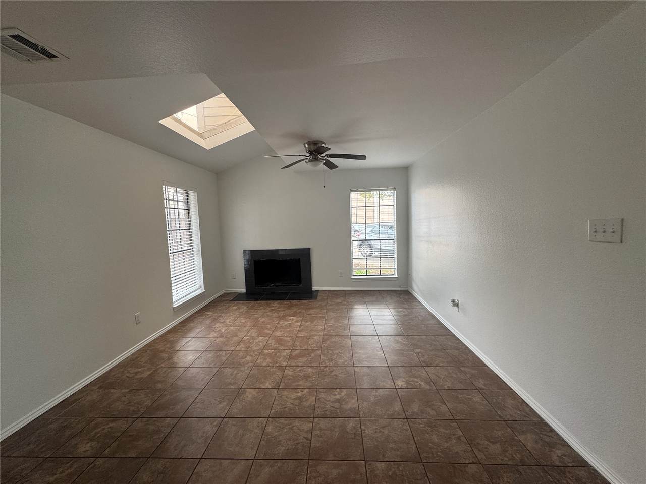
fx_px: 261
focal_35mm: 14
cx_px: 323
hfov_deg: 102.1
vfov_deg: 85.7
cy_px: 242
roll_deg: +1.9
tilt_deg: -5.2
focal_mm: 2.22
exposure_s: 1/120
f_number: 2.2
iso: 100
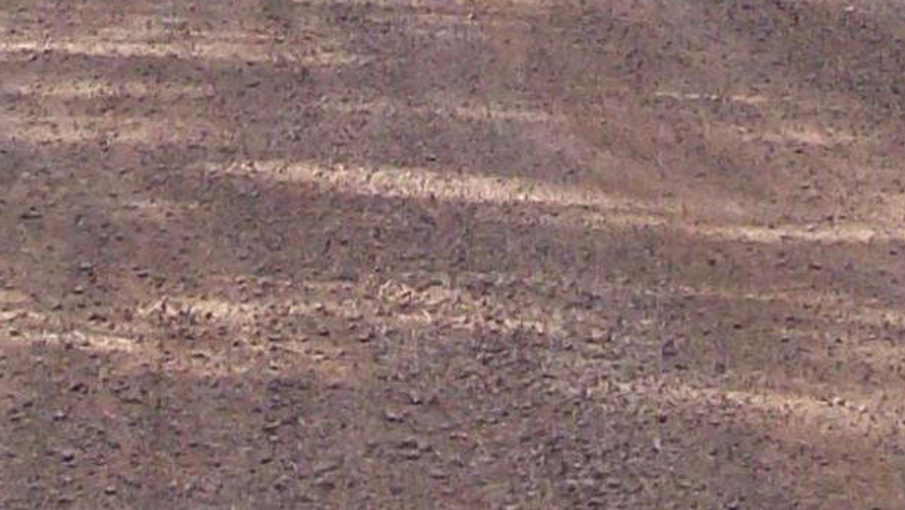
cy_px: -273
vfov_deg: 6.2
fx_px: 4608
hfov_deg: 11.2
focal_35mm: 192
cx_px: 353
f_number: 2.7
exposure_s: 1/584
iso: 80
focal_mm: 6
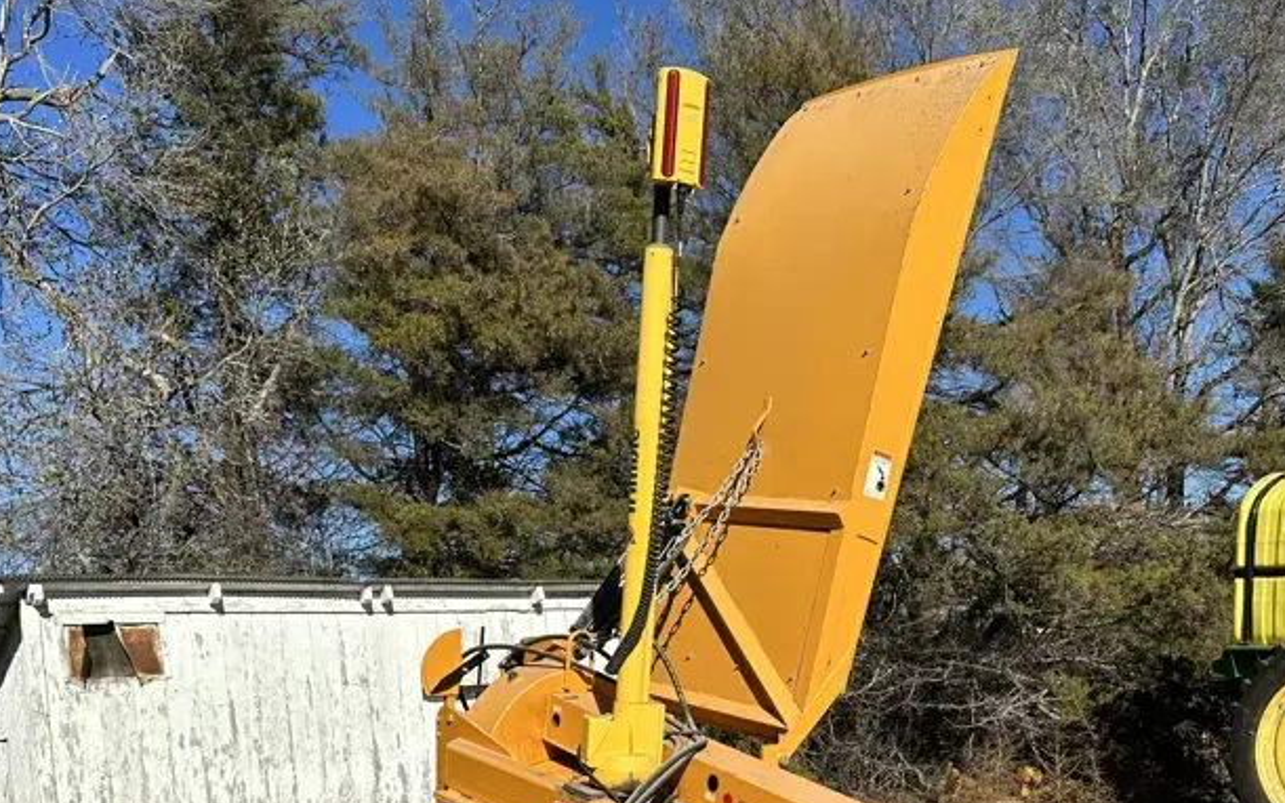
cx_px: 662
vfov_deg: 30.4
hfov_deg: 49.3
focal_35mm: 40
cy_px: 744
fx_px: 1401
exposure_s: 1/5848
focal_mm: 6.86
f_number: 1.78
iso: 80
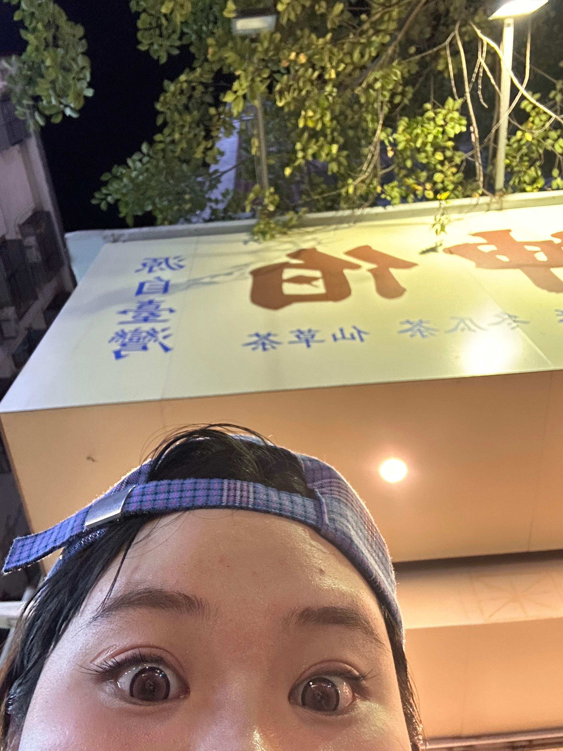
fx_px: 651
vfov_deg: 60.0
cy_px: 376
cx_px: 282
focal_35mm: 30
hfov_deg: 46.8
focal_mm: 2.69
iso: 320
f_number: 1.9
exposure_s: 1/25
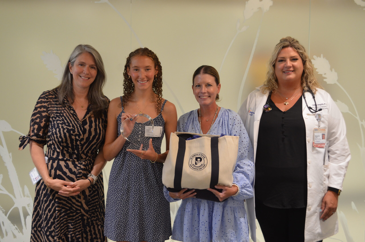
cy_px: 121
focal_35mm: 39
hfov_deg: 49.6
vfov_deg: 34.1
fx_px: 395
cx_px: 182
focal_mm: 26
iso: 900
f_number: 4.2
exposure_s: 1/30
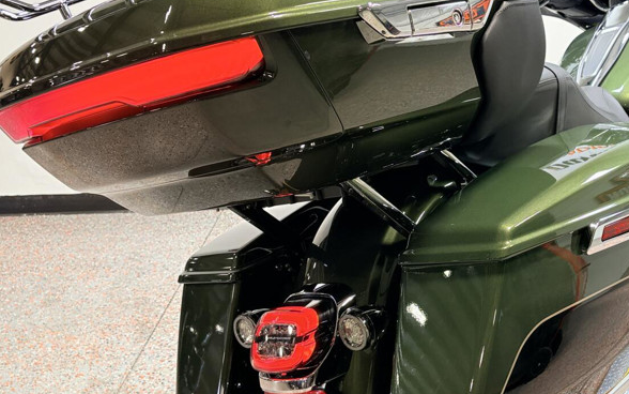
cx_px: 442
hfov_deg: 39.6
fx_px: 857
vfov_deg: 25.8
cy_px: 164
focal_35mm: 50
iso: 64
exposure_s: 1/116
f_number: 1.6
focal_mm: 5.96
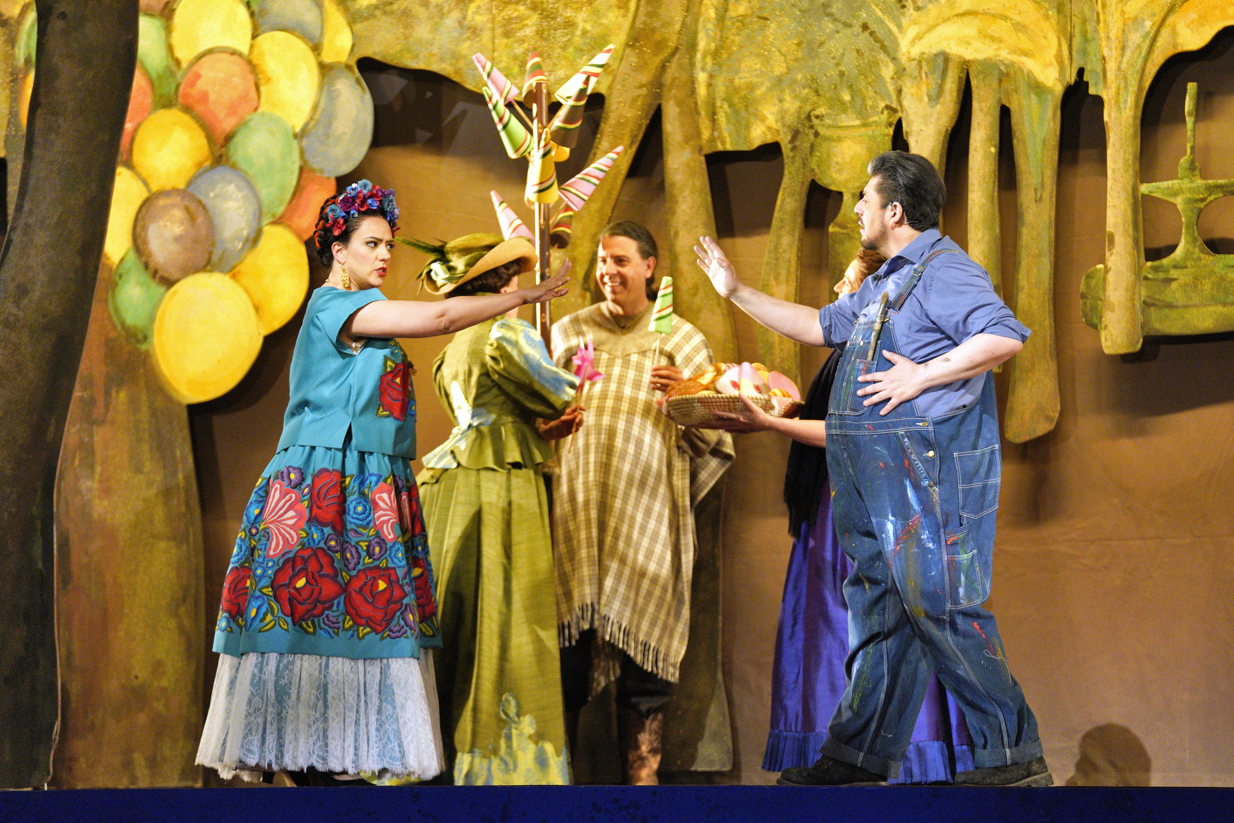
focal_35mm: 155
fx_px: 5312
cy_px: 412
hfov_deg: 13.3
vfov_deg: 8.9
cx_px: 617
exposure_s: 1/320
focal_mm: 155
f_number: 2.8
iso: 4000
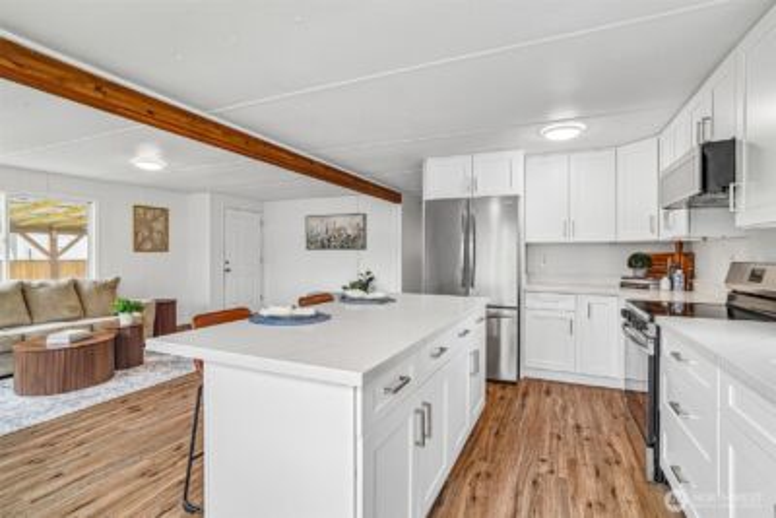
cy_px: 259
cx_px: 388
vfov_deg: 73.8
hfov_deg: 96.7
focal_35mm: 16
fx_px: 345
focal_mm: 16
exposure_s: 1/50
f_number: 8
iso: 1600
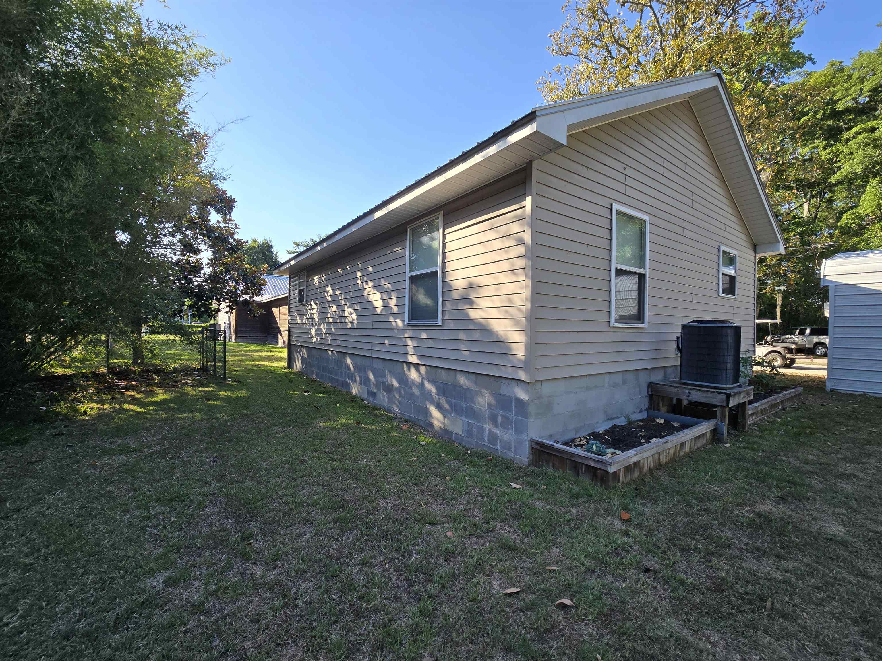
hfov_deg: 106.2
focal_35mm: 13
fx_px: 331
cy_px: 330
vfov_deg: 89.9
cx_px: 441
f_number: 2.2
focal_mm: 2.2
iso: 50
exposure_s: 1/761
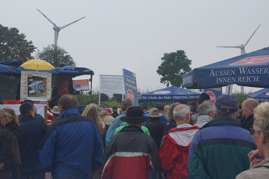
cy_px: 90
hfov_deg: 29.9
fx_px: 504
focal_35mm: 68
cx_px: 134
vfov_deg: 20.2
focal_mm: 45
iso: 800
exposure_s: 1/1500
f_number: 8
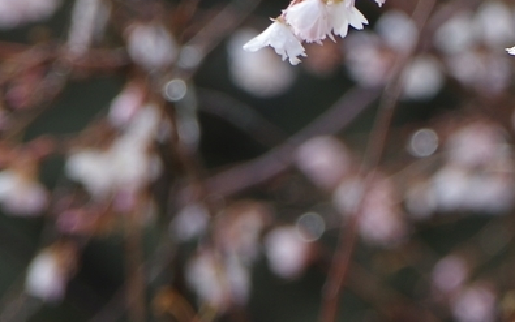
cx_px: 600
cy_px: -139
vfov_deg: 1.6
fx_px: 11693
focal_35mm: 833
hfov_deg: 2.5
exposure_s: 1/200
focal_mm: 135
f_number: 5.6
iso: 200
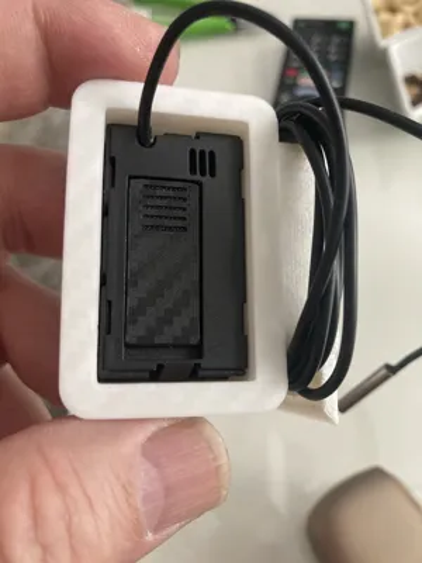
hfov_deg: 49.7
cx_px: 211
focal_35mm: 28
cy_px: 282
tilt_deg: -59.0
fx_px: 455
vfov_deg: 63.4
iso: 250
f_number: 1.8
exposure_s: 1/60
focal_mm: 3.99
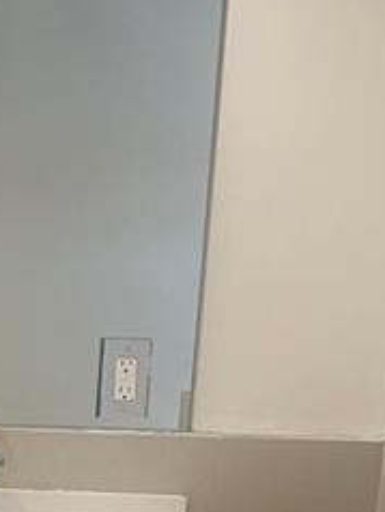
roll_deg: -1.8
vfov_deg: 14.6
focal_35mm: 131
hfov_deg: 10.3
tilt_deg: -8.8
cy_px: 579
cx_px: -424
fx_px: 1939
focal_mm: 5.7
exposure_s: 1/120
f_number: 1.5
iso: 100
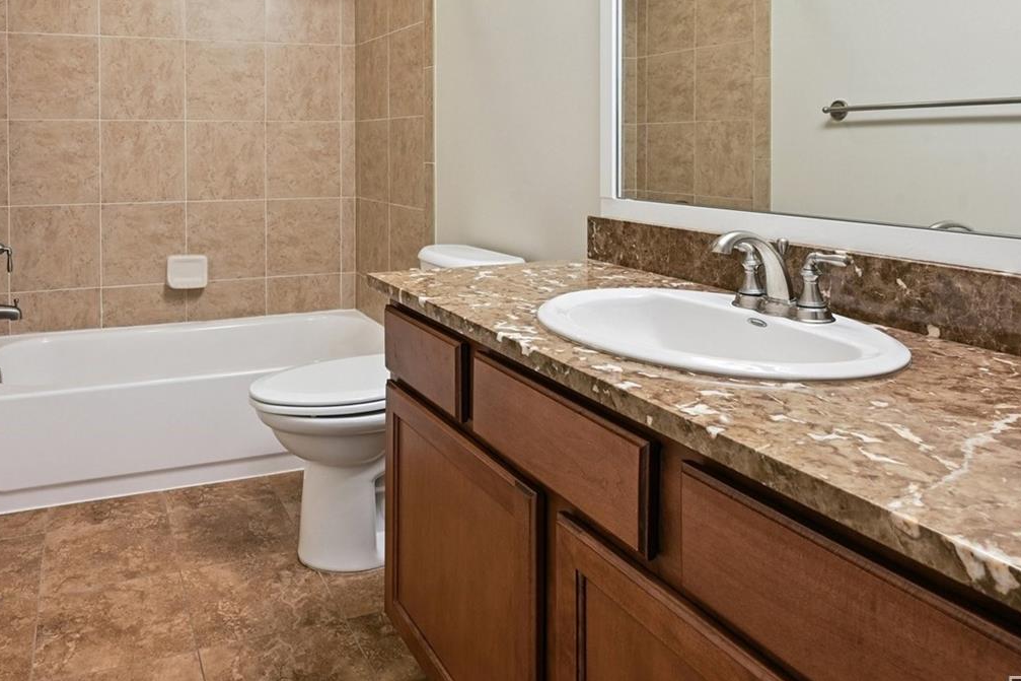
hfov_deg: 66.0
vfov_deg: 46.2
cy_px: 167
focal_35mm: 27
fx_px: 766
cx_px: 361
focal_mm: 17
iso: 400
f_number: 10
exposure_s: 1/6
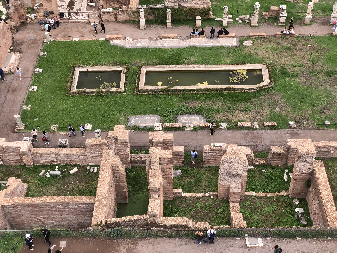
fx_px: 506
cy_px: 126
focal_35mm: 52
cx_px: 168
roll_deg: +3.0
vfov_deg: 28.0
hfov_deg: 36.8
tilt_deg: -44.9
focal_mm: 6
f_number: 2.4
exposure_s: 1/382
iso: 16
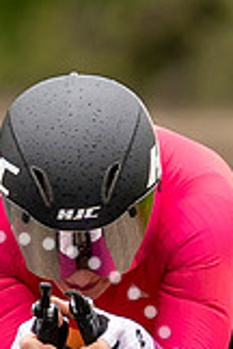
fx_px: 21551
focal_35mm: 2220
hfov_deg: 0.6
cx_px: 47
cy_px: 229
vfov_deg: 0.9
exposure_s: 1/1000
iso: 320
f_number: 3.5
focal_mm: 200
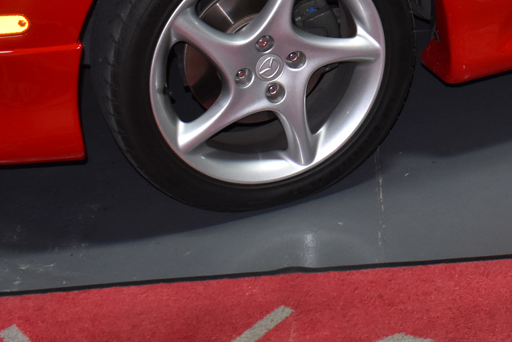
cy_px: -158
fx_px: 1294
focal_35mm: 91
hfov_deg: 21.7
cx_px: 489
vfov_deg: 14.1
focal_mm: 18
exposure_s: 1/160
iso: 800
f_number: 3.5
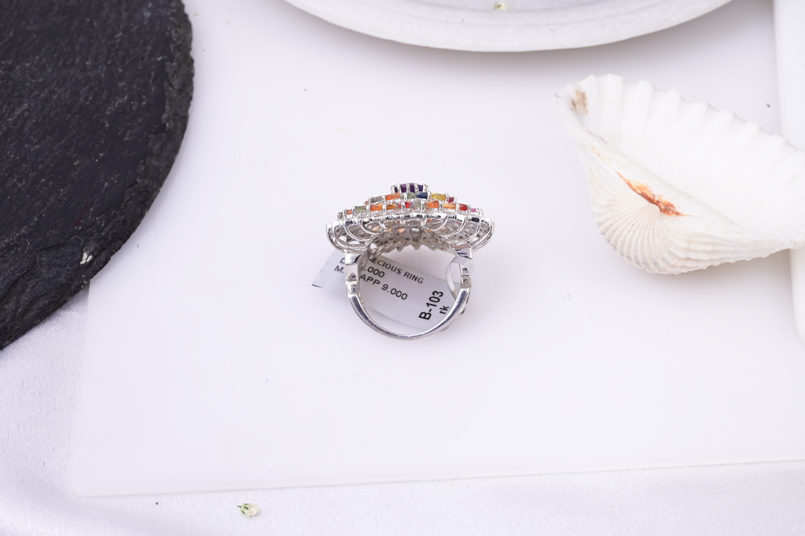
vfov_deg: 19.4
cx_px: 402
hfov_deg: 28.9
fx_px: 1564
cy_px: 268
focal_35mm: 70
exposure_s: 1/80
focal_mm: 70
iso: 640
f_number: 20
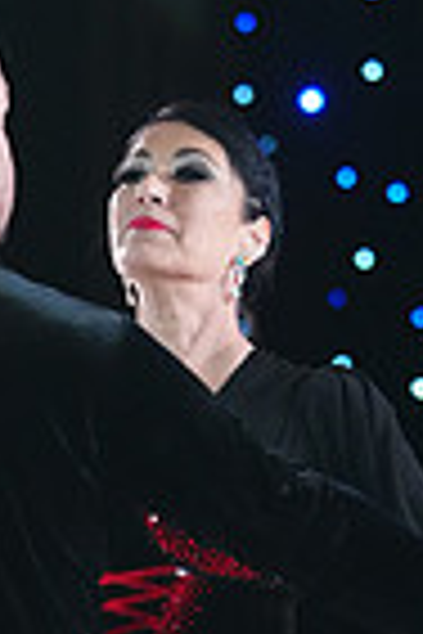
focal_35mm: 556
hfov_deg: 2.5
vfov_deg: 3.7
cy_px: 859
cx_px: -29
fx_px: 9799
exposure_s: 1/400
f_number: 4
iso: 4000
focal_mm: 135
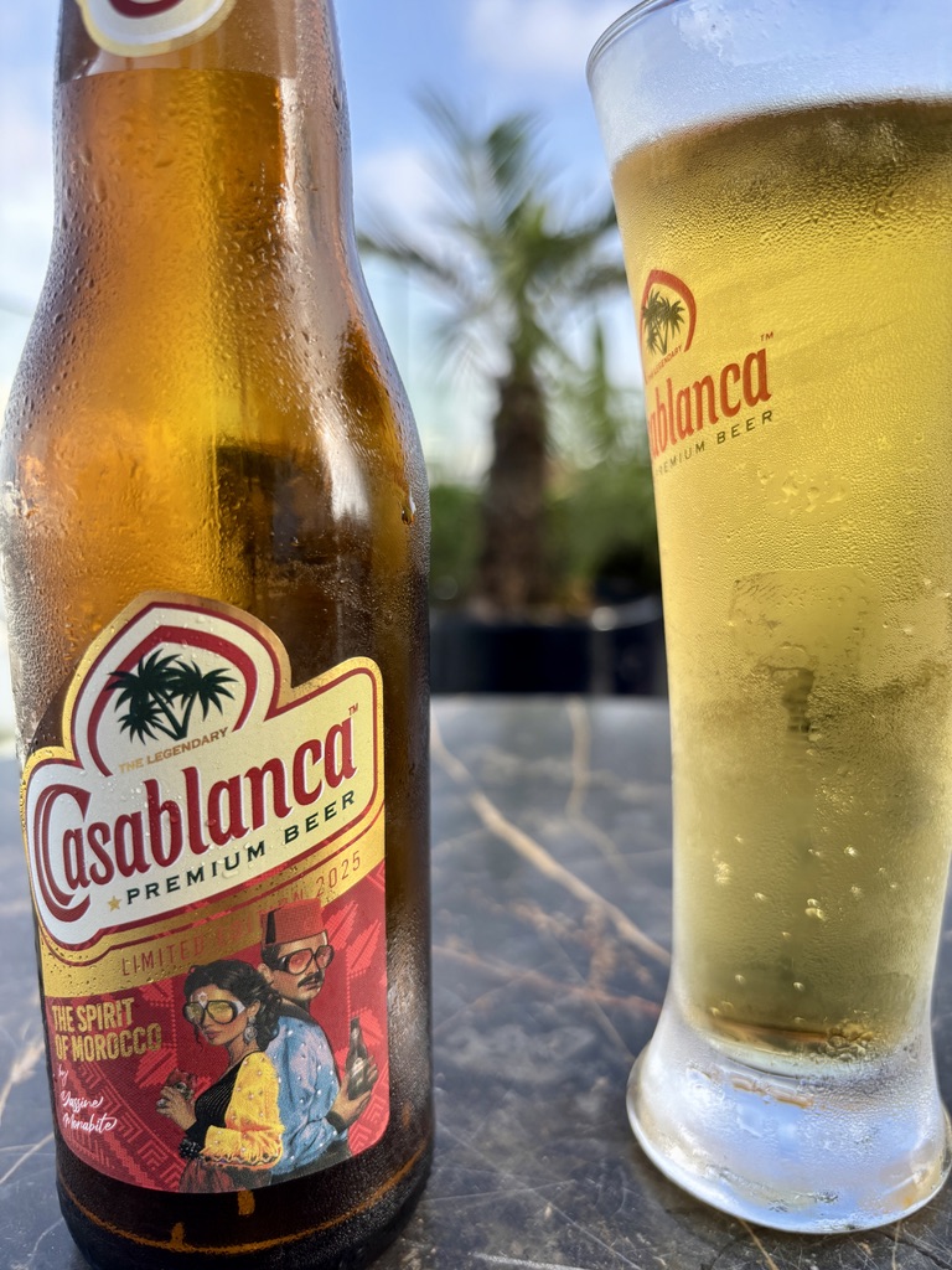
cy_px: 635
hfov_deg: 53.1
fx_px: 953
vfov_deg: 67.3
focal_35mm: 26
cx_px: 476
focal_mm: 5.96
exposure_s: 1/799
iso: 50
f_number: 1.6
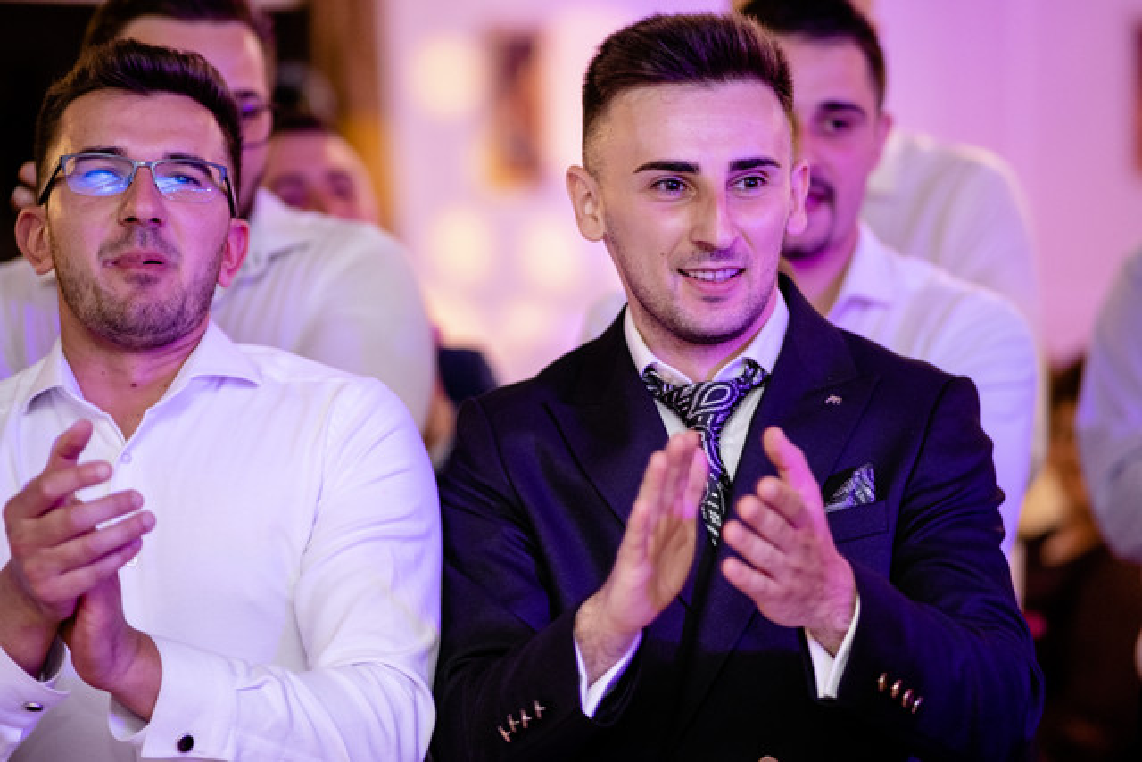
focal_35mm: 128
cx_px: 571
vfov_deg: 10.7
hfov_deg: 16.0
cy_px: 381
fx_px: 4061
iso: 1250
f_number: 1.8
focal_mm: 85
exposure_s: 1/200
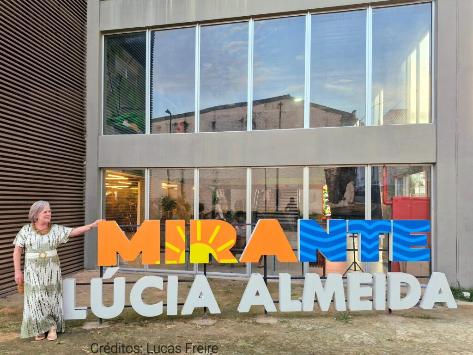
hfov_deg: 73.9
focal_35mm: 23
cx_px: 236
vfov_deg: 58.9
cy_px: 178
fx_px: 314
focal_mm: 5.54
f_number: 1.8
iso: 200
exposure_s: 1/182
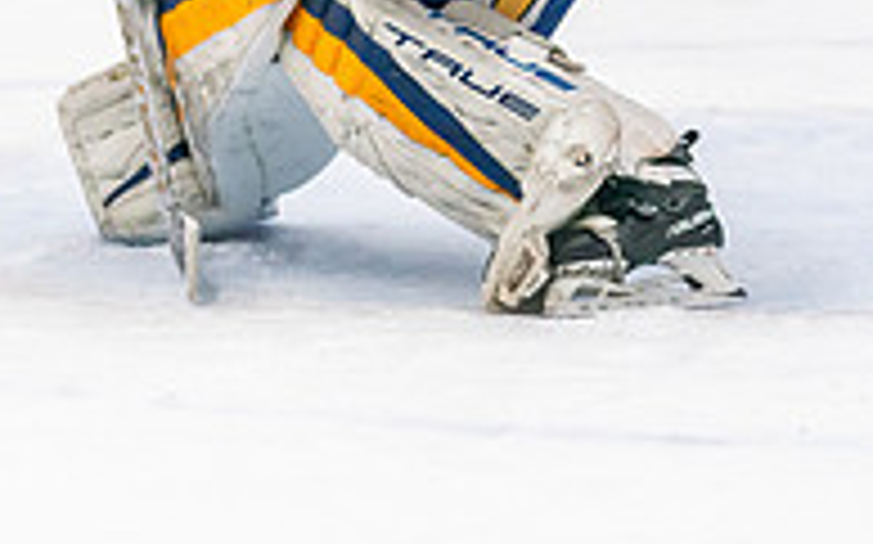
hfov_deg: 6.5
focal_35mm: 324
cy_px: -248
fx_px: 7704
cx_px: 196
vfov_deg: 4.0
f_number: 2.8
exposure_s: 1/1250
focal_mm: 96
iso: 3200
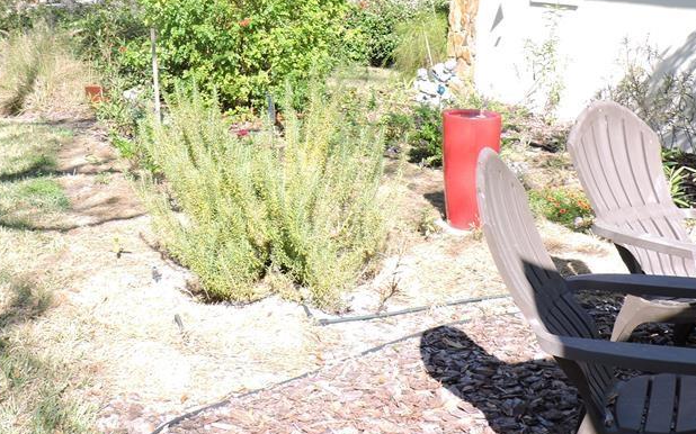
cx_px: 235
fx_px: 1100
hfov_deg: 34.8
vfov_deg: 21.8
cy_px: 36
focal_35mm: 58
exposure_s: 1/250
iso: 100
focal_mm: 5.9
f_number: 3.2
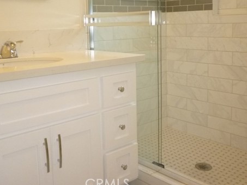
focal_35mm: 41
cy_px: 61
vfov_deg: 34.8
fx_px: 293
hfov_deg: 45.7
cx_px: 109
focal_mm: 5.2
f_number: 3.3
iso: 400
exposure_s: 1/60
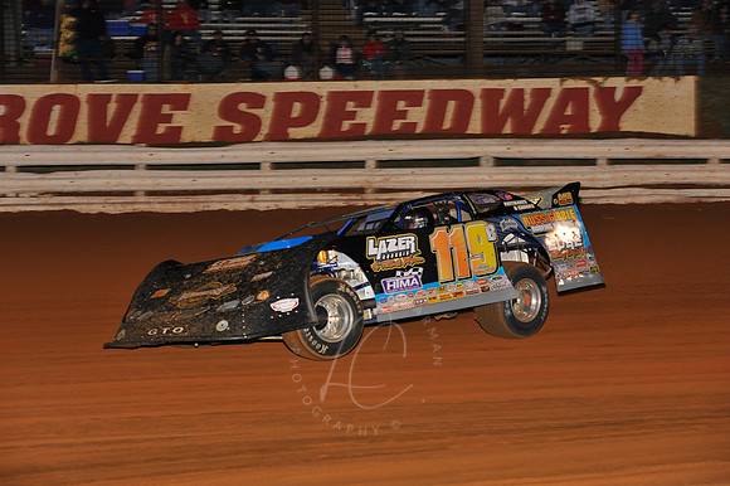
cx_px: 365
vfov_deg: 13.0
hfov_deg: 19.5
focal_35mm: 105
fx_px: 2128
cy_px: 243
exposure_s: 1/250
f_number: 5.6
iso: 500
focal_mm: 105
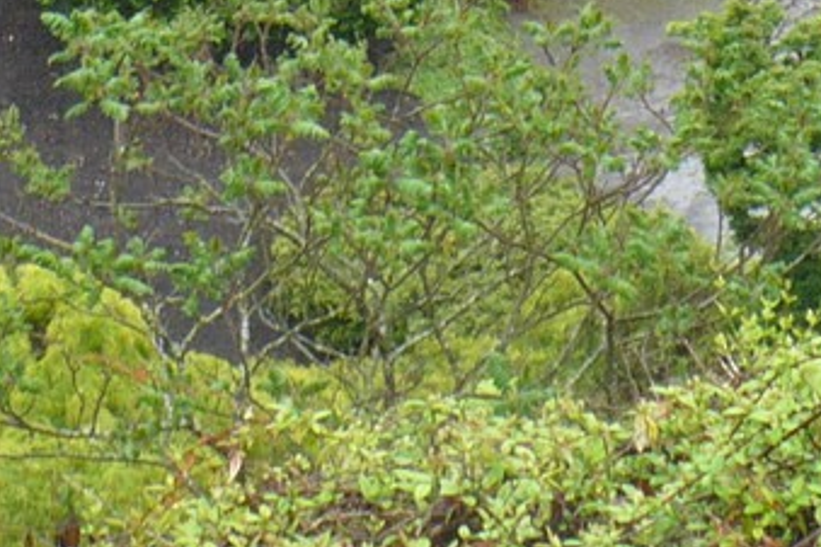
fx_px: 3580
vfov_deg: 8.2
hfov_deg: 13.0
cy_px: -621
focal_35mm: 157
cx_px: 199
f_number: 2.8
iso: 100
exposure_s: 1/80
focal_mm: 6.1
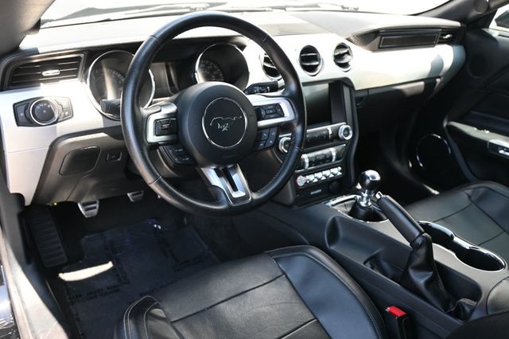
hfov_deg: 58.4
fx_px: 456
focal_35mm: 32
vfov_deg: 40.8
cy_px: 170
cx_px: 254
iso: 450
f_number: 4
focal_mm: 21.5
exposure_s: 1/125
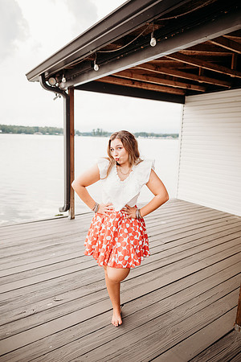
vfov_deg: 73.7
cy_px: 181
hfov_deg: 53.1
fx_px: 241
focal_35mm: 24
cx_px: 120
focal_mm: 24
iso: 200
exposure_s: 1/250
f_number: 2.2
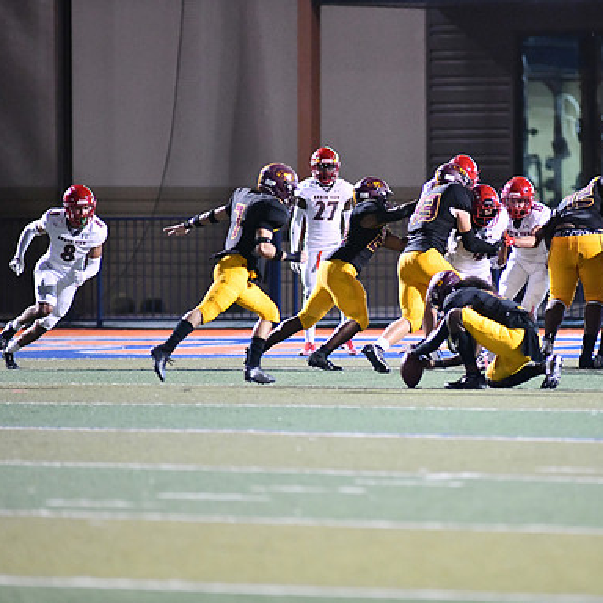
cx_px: 413
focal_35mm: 385
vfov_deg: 4.6
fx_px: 7588
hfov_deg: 4.6
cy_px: 302
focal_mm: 300
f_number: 2.8
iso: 8000
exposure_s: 1/1000
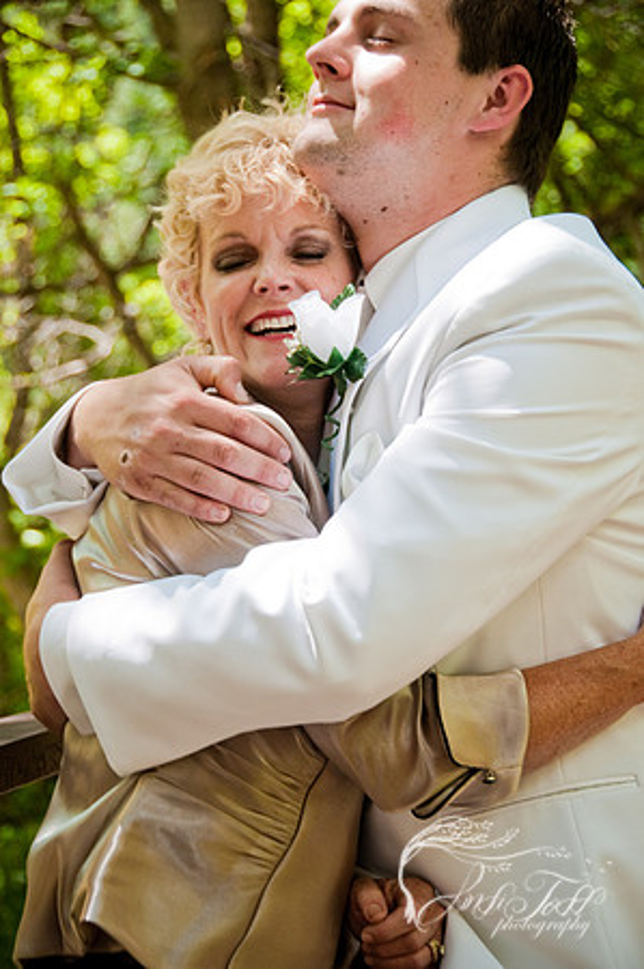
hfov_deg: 14.7
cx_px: 322
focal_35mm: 93
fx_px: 2501
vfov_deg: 21.9
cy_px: 484
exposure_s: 1/100
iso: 400
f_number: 4.8
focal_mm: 62
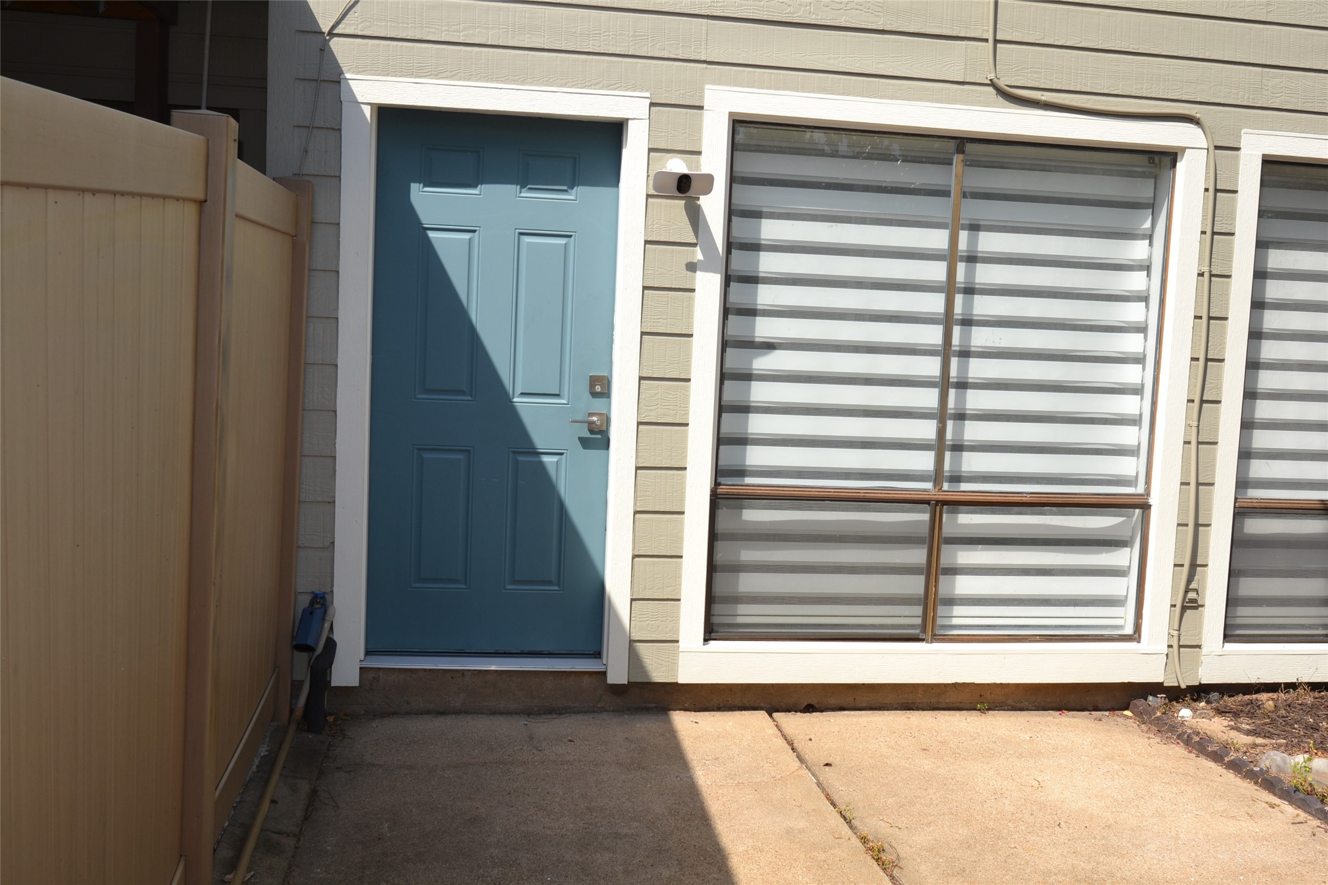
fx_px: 1107
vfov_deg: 43.6
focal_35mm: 30
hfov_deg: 61.9
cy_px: 442
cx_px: 664
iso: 100
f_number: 8
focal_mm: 20
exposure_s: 1/200
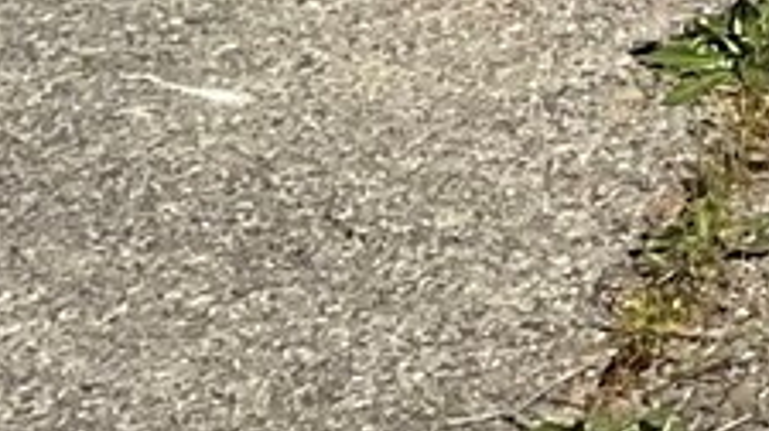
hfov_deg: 8.1
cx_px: 2375
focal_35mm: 225
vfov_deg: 4.9
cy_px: -1238
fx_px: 4583
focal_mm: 3
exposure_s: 1/2427
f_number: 1.8
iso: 16
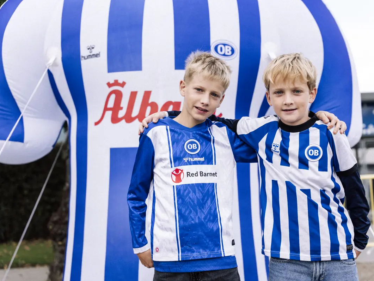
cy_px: 141
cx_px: 208
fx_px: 546
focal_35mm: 51
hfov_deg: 37.8
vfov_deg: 28.8
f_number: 2.8
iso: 160
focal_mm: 46.5
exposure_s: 1/400
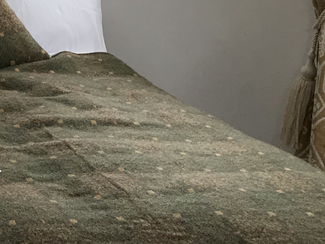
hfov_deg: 19.2
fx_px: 920
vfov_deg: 14.8
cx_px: -35
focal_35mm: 98
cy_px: -3
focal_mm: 3.99
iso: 32
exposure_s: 1/33
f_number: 1.8
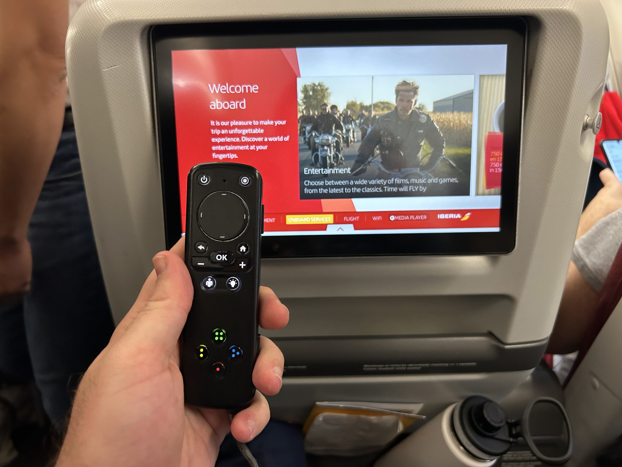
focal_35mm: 26
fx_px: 467
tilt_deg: -16.0
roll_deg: +1.9
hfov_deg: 67.3
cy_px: 234
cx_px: 311
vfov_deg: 53.1
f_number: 1.5
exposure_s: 1/59
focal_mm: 5.7
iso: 320
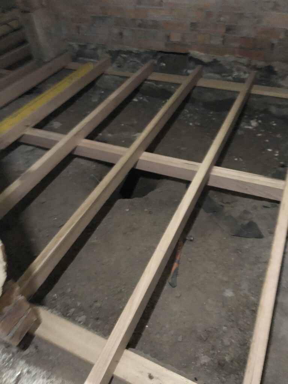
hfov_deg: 49.7
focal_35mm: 28
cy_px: 192
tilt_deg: -43.5
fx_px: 311
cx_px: 144
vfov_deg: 63.4
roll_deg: +6.2
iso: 500
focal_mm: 4
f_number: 1.8
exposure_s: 1/4
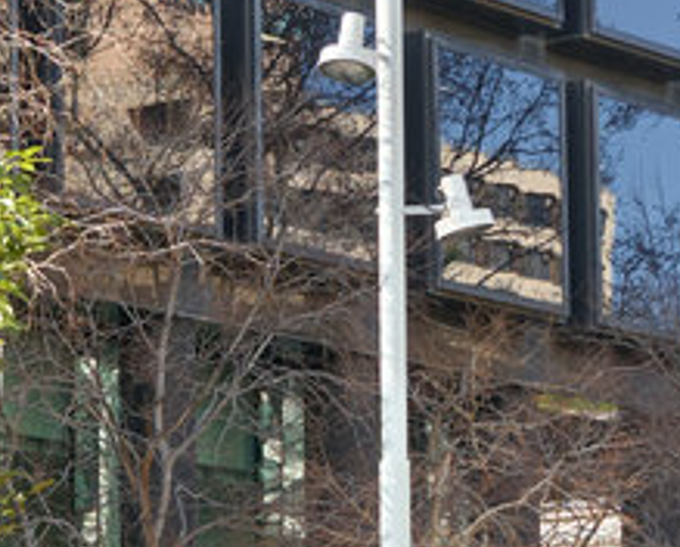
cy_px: 587
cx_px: -179
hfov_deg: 9.4
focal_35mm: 201
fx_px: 4052
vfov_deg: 7.7
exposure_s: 1/200
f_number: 9
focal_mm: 47
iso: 200
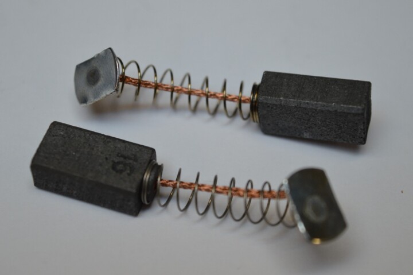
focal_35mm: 82
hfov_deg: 24.6
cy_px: 138
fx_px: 946
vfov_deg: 16.5
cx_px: 206
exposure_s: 1/125
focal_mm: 55
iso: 320
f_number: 5.6
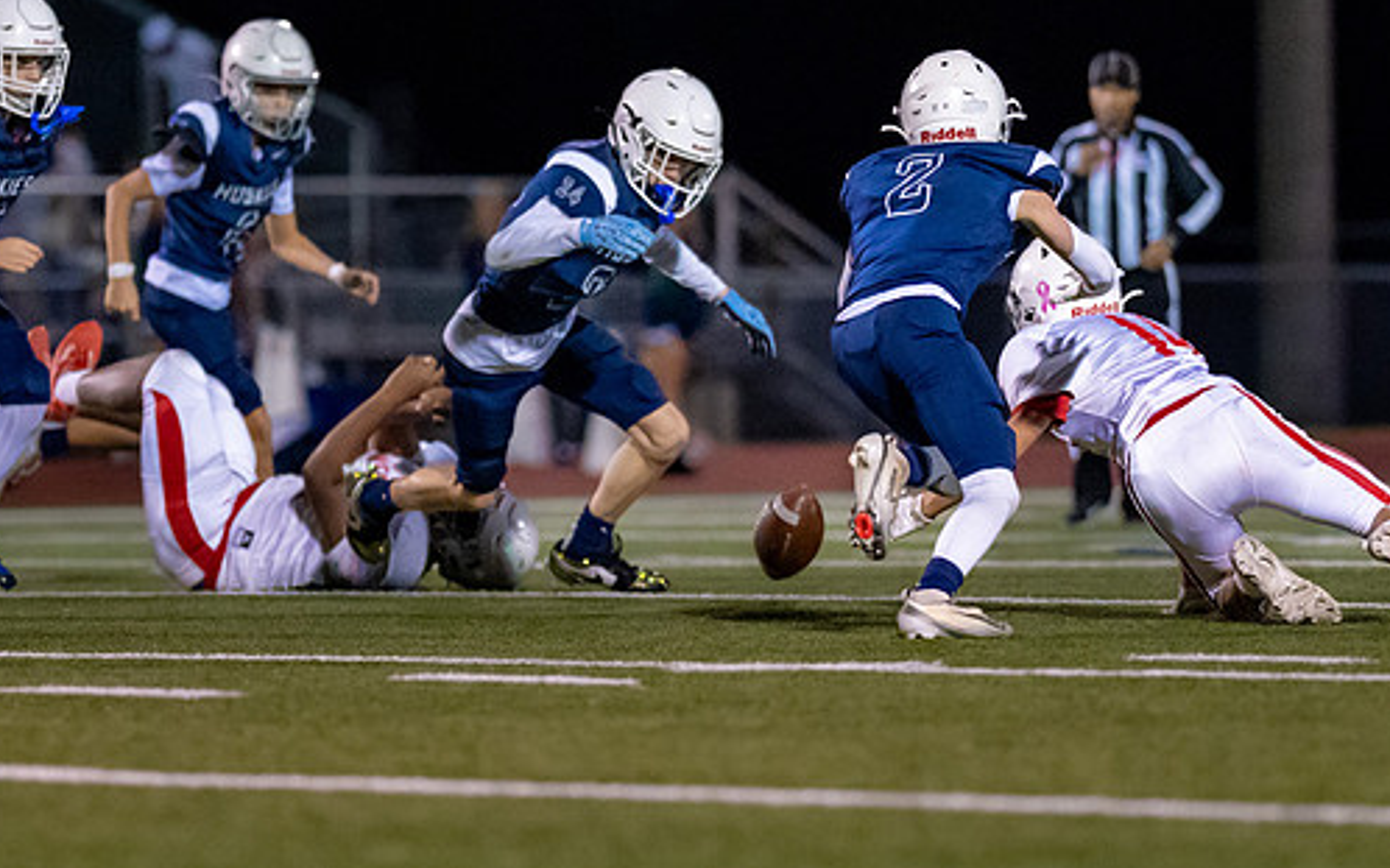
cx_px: 755
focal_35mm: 373
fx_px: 14127
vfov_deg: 3.5
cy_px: 420
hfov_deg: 5.6
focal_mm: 135
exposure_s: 1/1600
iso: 3200
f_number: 1.8
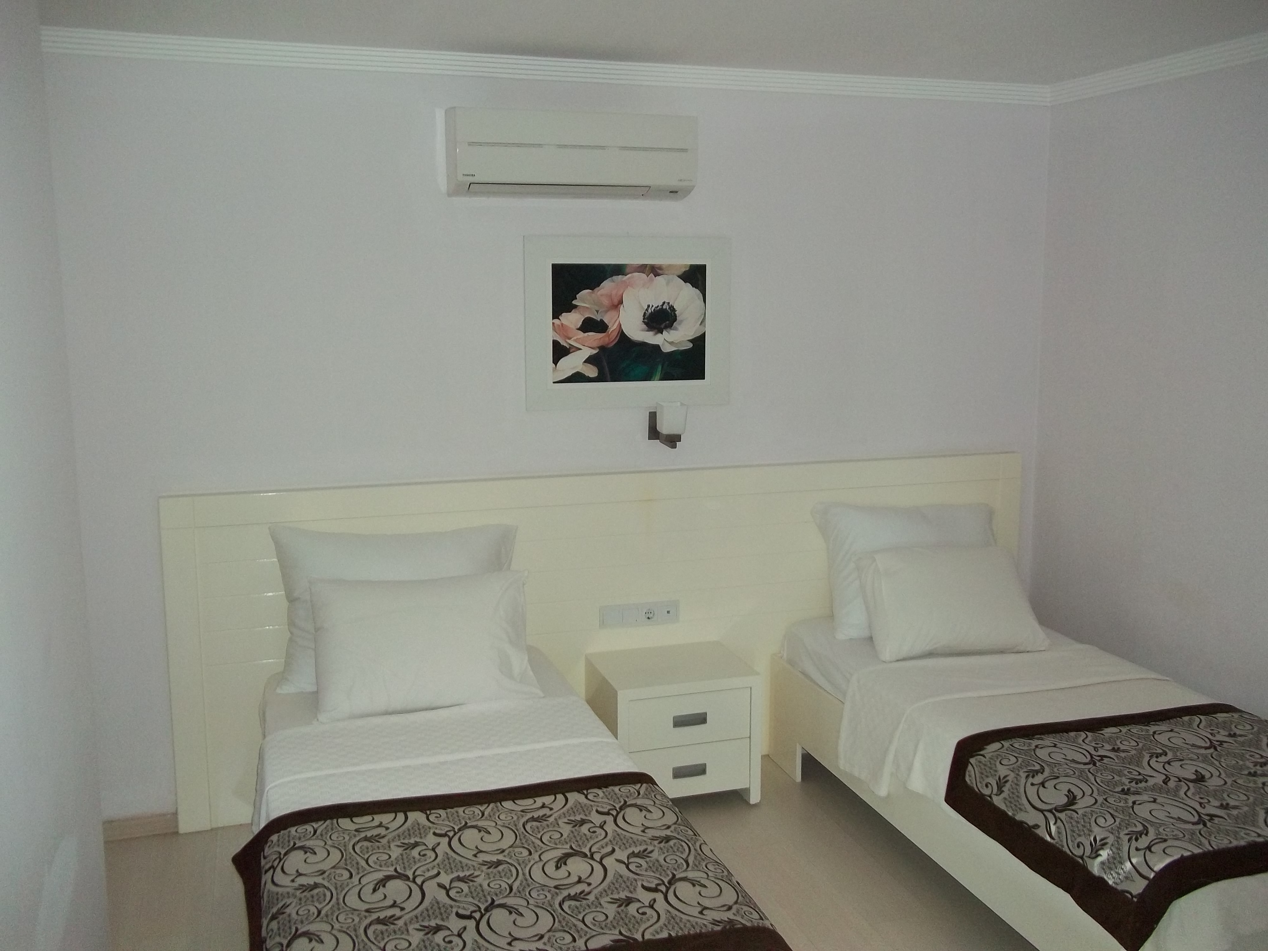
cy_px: 476
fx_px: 1172
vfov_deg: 44.2
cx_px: 634
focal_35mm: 32
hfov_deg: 56.8
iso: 160
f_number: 2.9
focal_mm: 5.7
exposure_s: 1/30
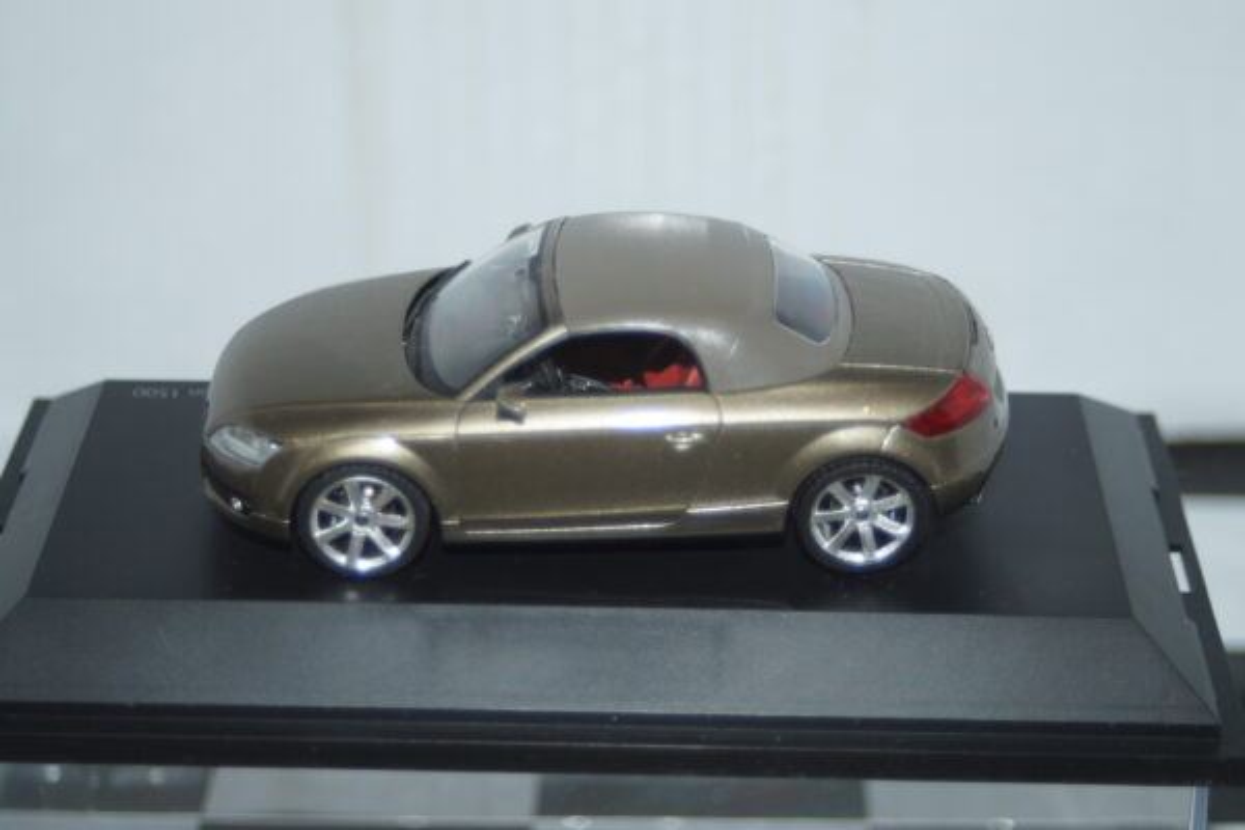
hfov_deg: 24.6
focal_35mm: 82
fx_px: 2853
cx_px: 622
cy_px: 415
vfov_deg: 16.6
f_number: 5
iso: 250
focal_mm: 55
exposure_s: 1/100
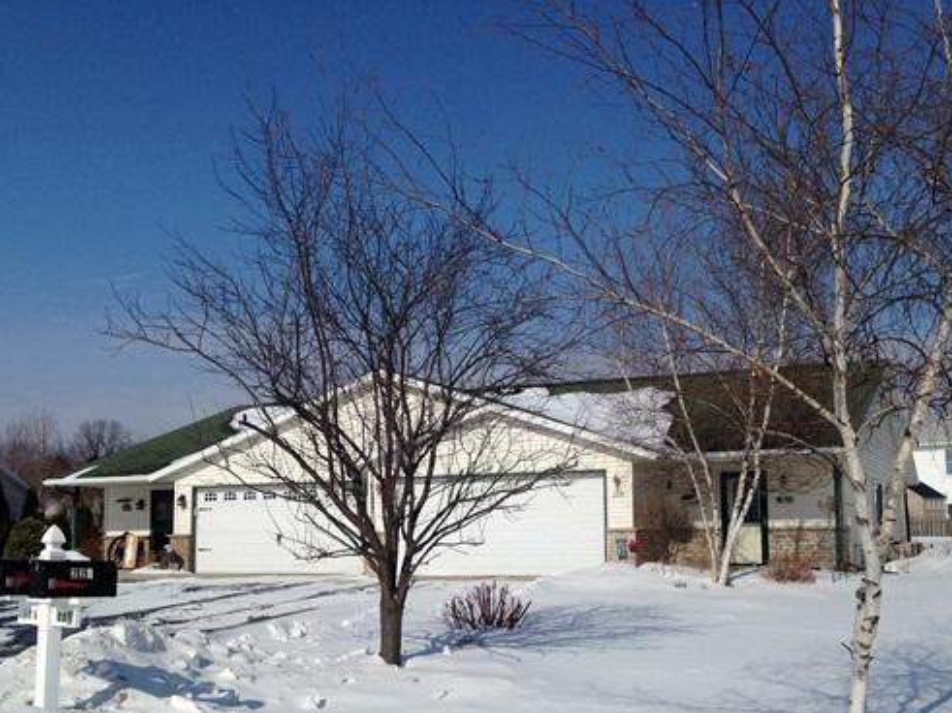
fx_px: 1182
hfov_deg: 43.9
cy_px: 450
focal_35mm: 43
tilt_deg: +2.8
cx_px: 461
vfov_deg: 33.4
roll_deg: +1.7
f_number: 2.4
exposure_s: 1/6024
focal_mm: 4.12
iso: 50
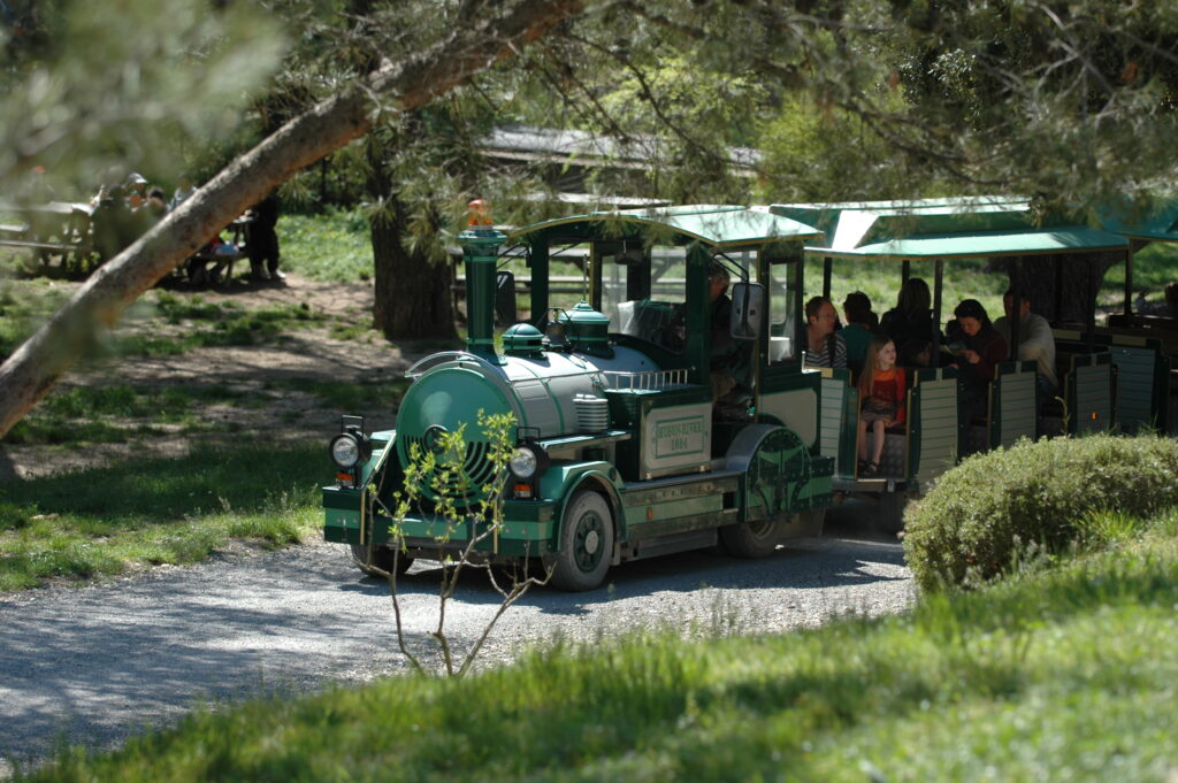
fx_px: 5395
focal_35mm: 165
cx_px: 589
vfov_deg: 8.3
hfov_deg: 12.5
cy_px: 392
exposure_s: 1/1250
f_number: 2.8
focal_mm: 110
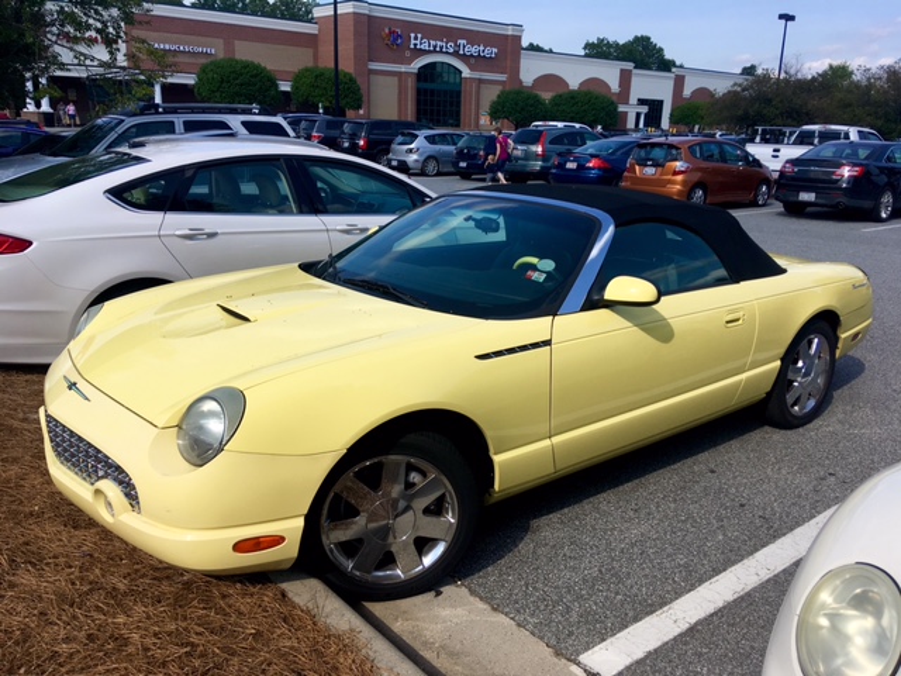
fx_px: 755
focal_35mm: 29
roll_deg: -2.8
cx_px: 450
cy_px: 338
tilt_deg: -13.3
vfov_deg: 48.2
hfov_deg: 61.7
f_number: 2.2
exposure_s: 1/1304
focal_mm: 4.15
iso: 25
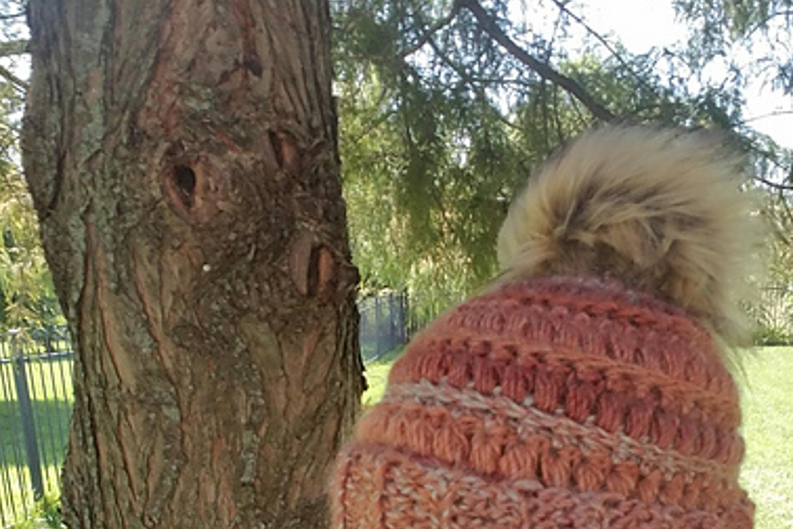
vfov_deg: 33.6
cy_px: 495
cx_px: 428
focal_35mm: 37
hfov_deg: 51.8
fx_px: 815
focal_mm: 2.1
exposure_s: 1/247
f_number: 1.7
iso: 50
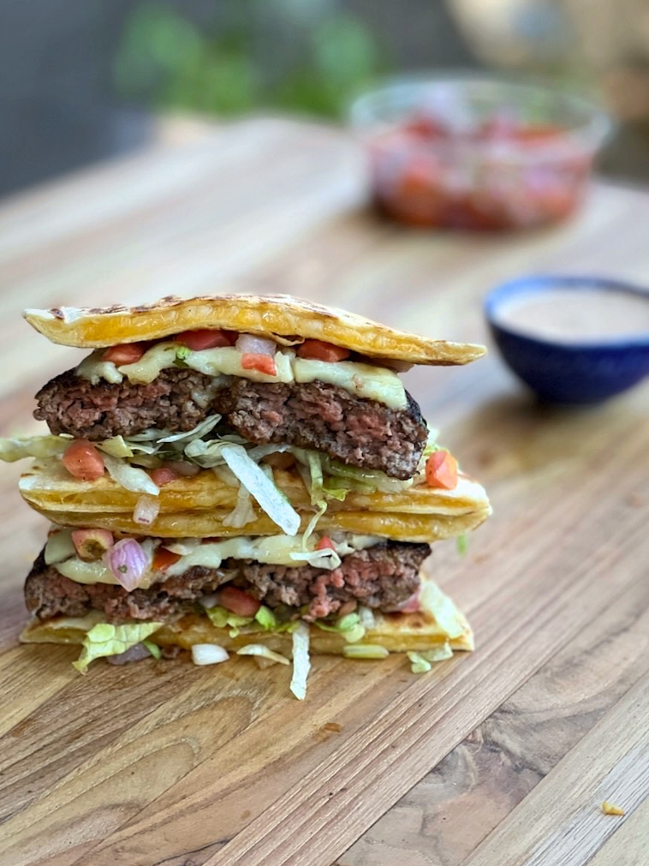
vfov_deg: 25.0
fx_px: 1950
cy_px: 435
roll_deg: +0.0
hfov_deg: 18.9
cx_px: 322
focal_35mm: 78
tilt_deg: -23.2
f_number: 2.8
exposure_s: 1/115
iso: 250
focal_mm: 9
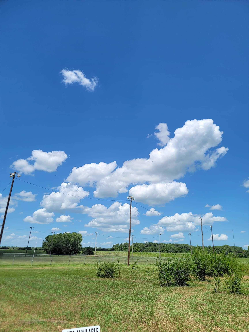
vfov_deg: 69.4
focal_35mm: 25
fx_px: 240
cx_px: 124
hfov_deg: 54.9
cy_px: 166
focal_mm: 7
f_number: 1.8
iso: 20
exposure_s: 1/1222
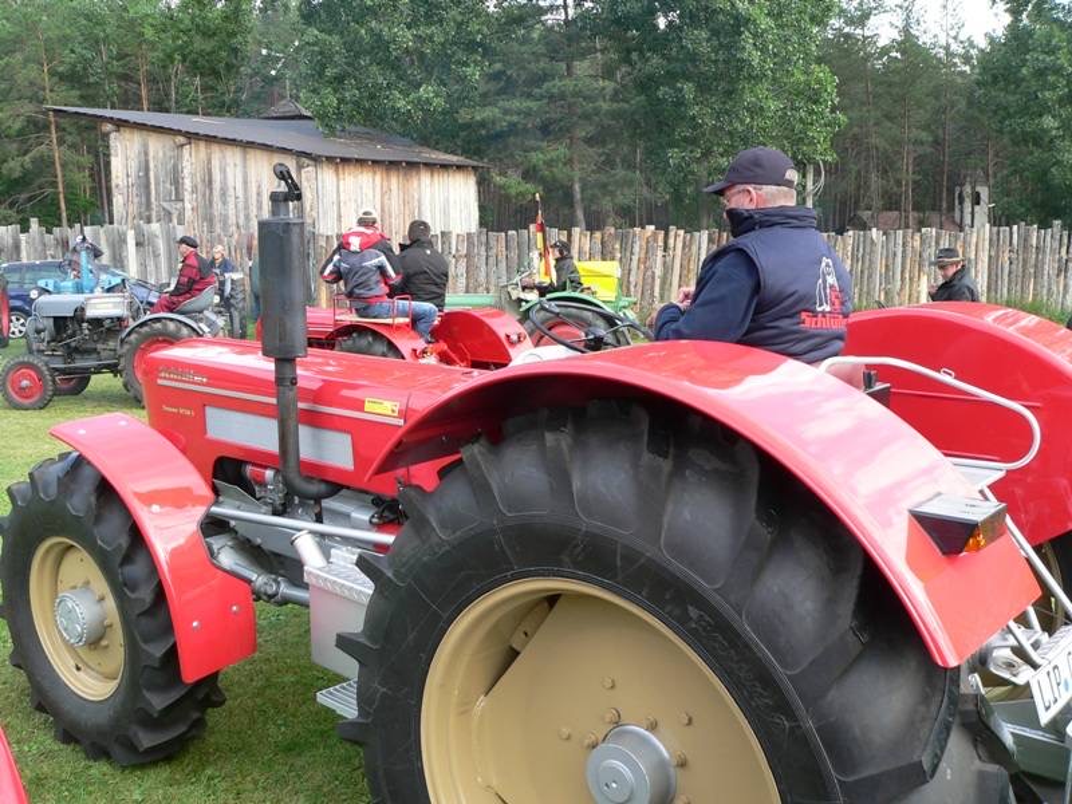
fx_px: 1115
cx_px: 536
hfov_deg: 51.4
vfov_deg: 39.7
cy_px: 402
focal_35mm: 36
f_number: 3.7
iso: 80
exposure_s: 1/125
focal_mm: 6
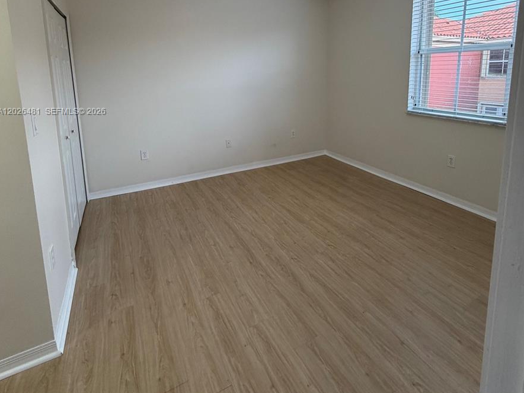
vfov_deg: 65.6
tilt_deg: -7.7
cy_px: 112
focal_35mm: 19
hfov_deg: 84.7
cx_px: 263
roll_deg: +0.8
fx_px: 288
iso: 160
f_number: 2.2
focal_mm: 2.22
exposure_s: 1/120
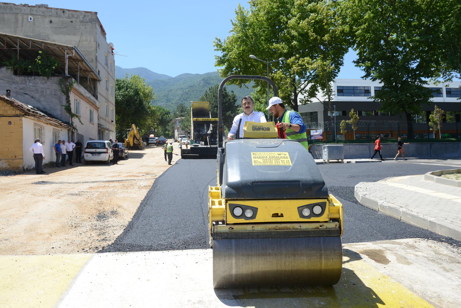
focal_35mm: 29
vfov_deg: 45.0
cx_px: 230
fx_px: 371
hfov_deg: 63.7
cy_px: 154
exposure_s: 1/800
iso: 500
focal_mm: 29
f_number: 8
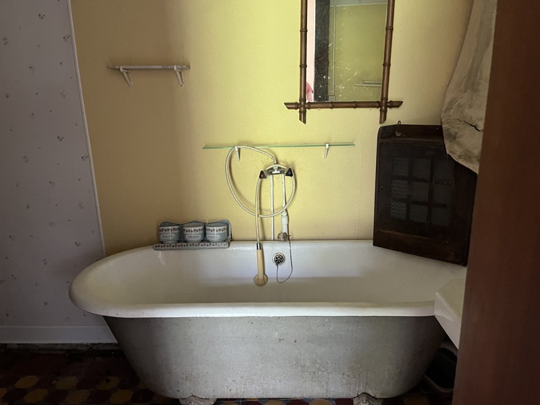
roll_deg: +1.5
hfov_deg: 67.3
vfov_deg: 53.1
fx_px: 406
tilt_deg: -15.9
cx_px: 270
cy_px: 202
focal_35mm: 26
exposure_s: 1/46
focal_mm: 5.1
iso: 500
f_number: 1.6
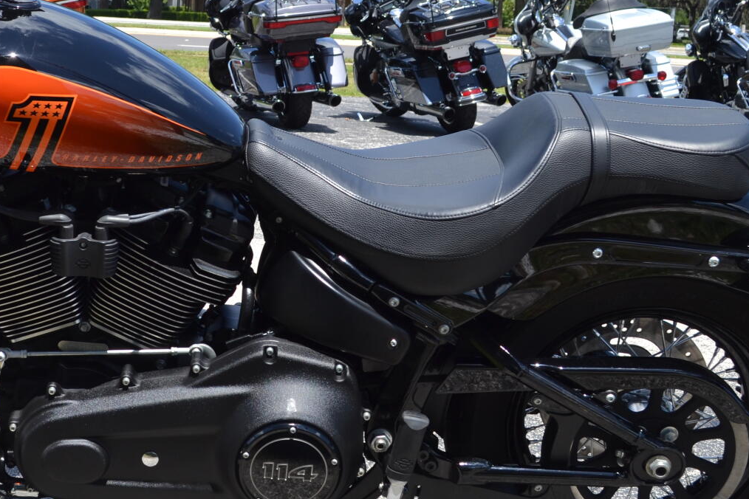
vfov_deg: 19.2
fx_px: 1477
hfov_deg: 28.0
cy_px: 200
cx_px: 185
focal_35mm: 71
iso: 100
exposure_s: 1/200
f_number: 7.1
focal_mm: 24
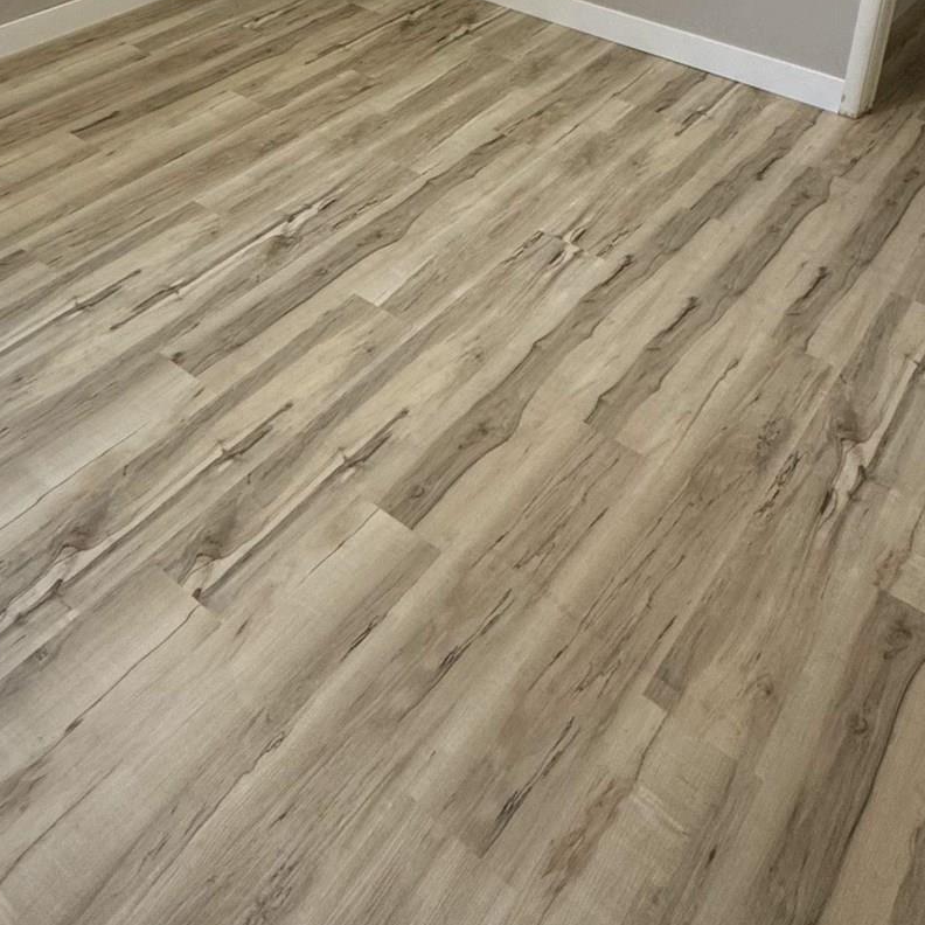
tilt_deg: -22.6
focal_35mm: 36
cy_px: -11
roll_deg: -0.2
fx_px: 1088
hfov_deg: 45.7
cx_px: 355
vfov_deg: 40.1
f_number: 2.2
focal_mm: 2.22
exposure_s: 1/120
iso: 200
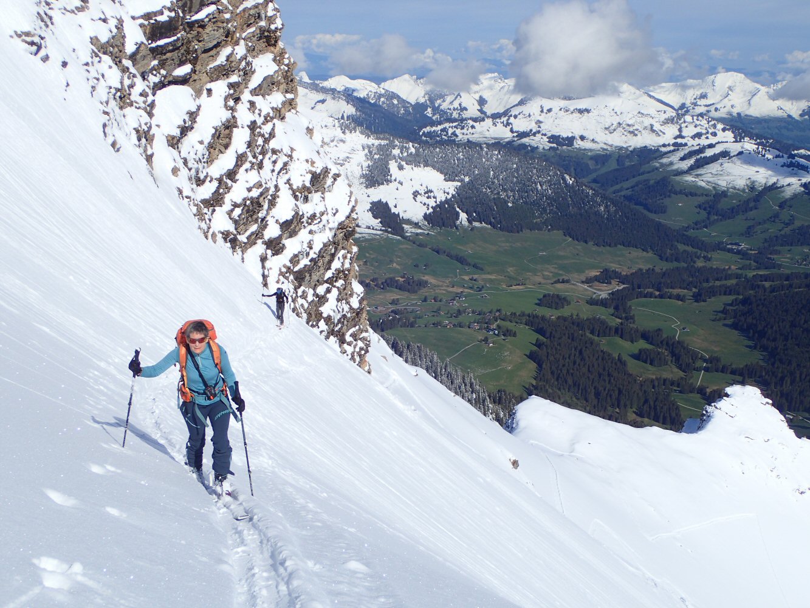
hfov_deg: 46.8
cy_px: 304
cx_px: 405
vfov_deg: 36.0
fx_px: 936
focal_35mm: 40
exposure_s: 1/250
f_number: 11
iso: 100
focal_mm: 7.34
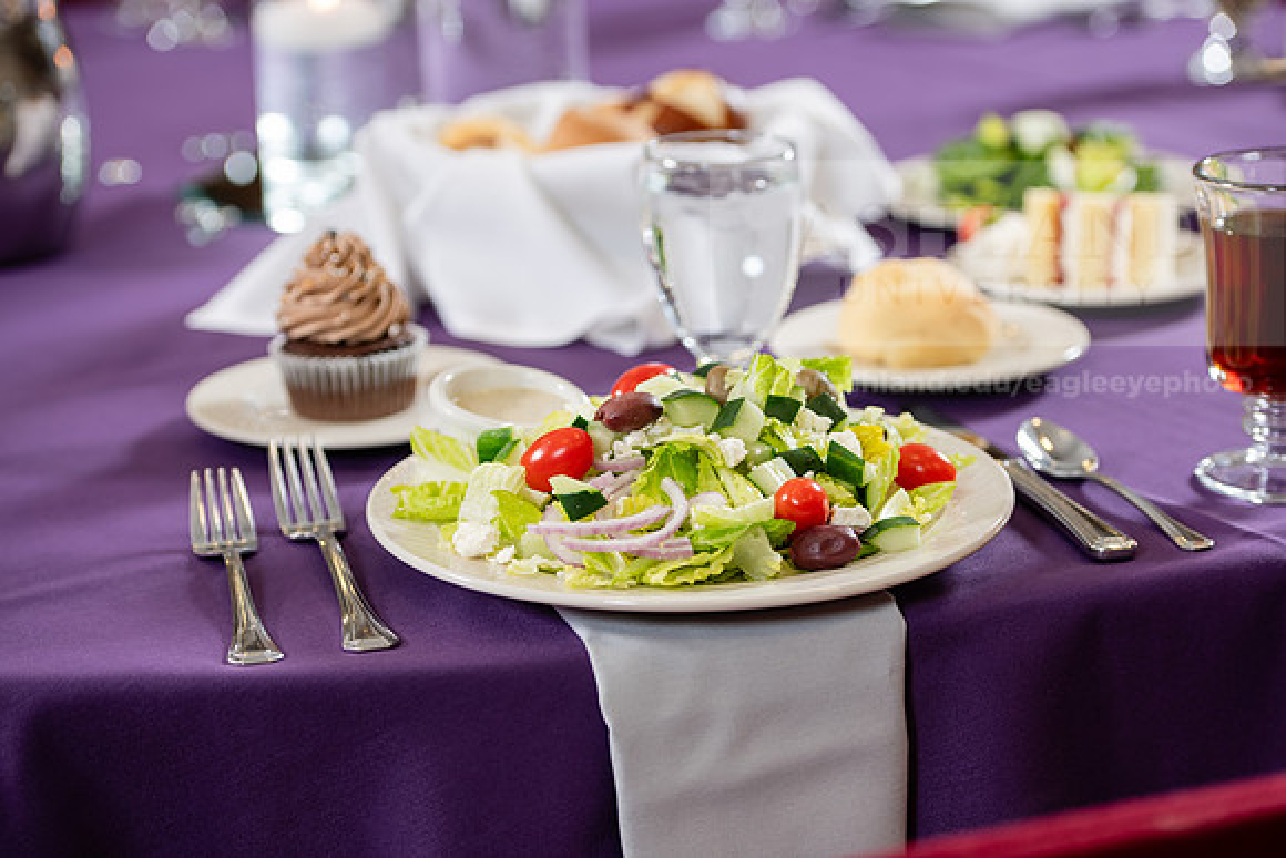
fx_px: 3216
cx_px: 643
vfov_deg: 15.2
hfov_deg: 22.6
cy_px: 429
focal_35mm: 90
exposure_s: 1/160
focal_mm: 90
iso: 320
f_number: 3.5
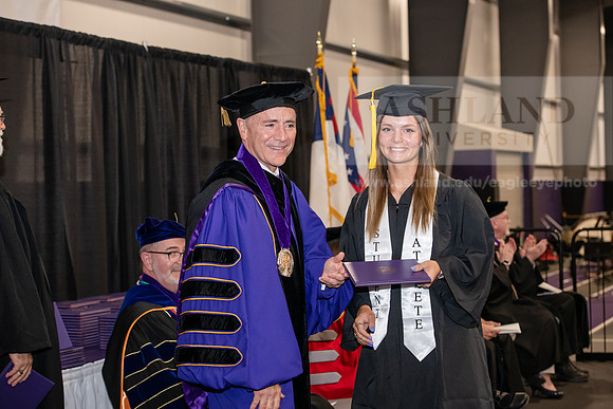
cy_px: 204
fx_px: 1192
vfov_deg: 19.5
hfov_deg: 28.8
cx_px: 306
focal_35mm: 70
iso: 2500
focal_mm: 70
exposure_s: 1/200
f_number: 5
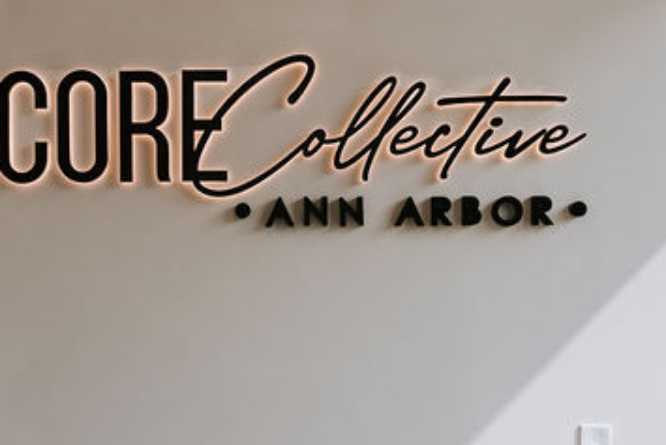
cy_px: 305
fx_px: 1295
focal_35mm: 70
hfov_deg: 28.7
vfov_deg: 19.4
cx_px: 243
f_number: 4.5
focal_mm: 24
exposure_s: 1/320
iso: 110
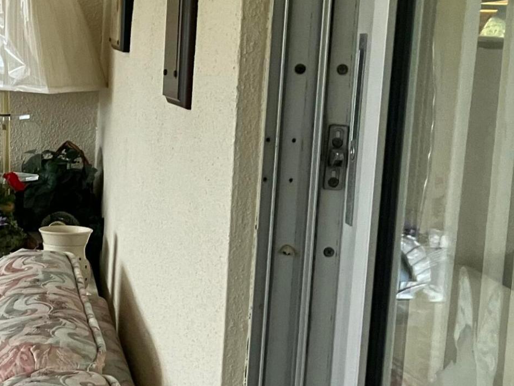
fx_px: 1277
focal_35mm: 86
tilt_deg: -9.2
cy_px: 212
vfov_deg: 17.2
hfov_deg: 20.2
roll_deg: -2.2
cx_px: -213
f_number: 1.8
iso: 125
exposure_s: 1/60
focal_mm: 3.99
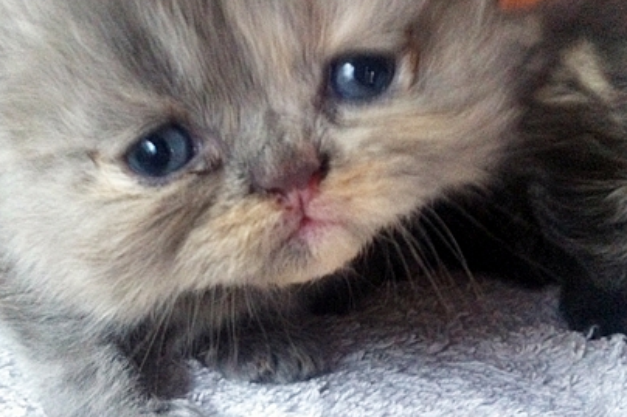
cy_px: 222
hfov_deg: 43.4
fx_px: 783
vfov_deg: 29.8
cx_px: 247
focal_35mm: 45
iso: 500
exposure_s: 1/17
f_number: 2.8
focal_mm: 3.85
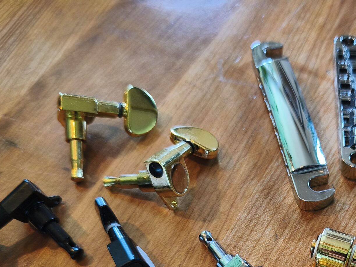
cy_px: 274
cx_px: 298
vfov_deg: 28.2
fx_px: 494
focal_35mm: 48
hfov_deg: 37.8
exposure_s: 1/50
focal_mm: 6.18
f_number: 1.65
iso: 400
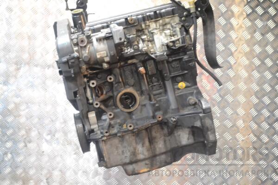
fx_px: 440
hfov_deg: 35.1
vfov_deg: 23.8
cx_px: 139
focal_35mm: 57
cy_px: 92
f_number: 5
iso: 3200
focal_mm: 38
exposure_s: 1/30
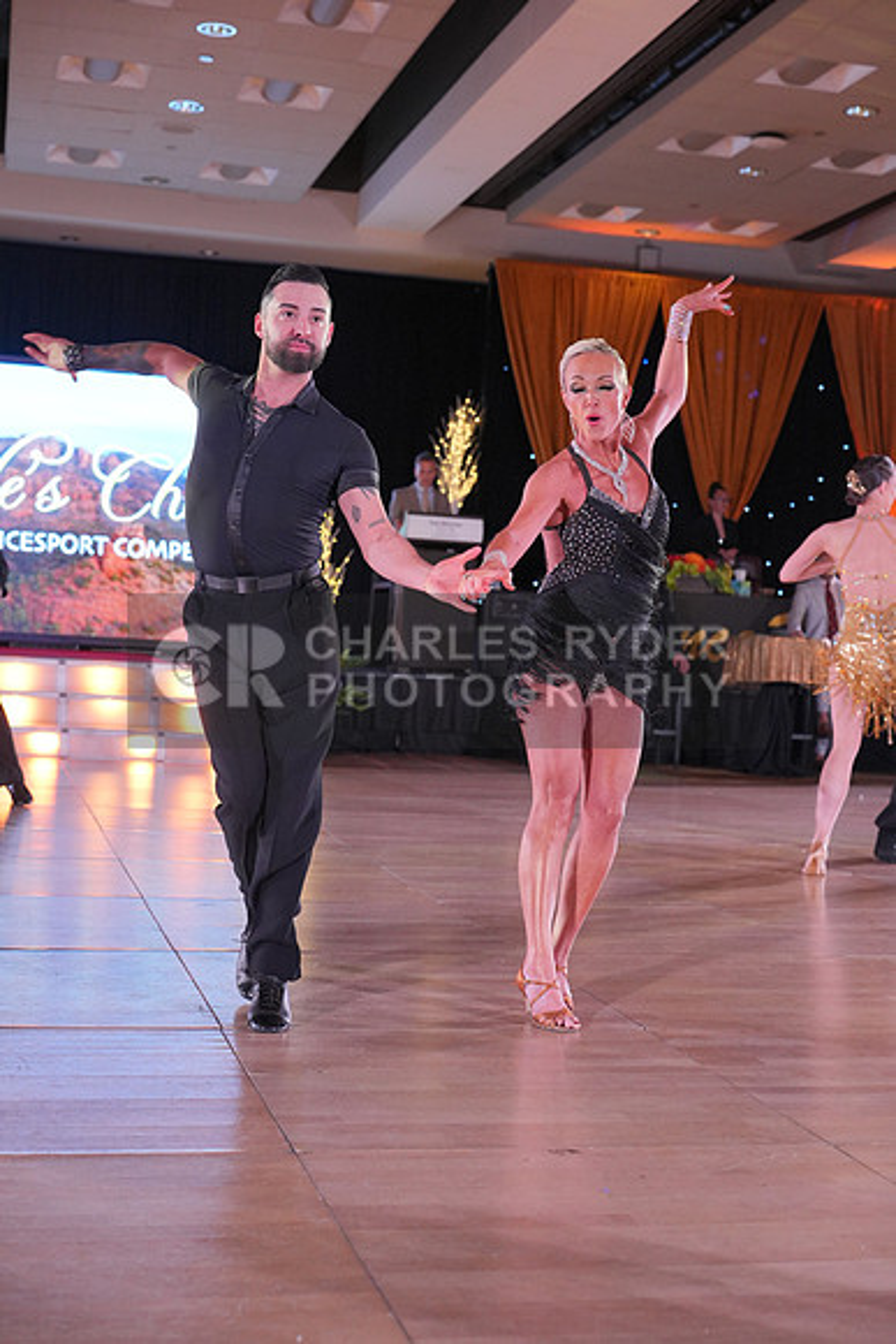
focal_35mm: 50
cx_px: 448
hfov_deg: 27.0
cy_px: 672
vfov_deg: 39.6
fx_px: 1865
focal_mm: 50
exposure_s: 1/400
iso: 2500
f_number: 4
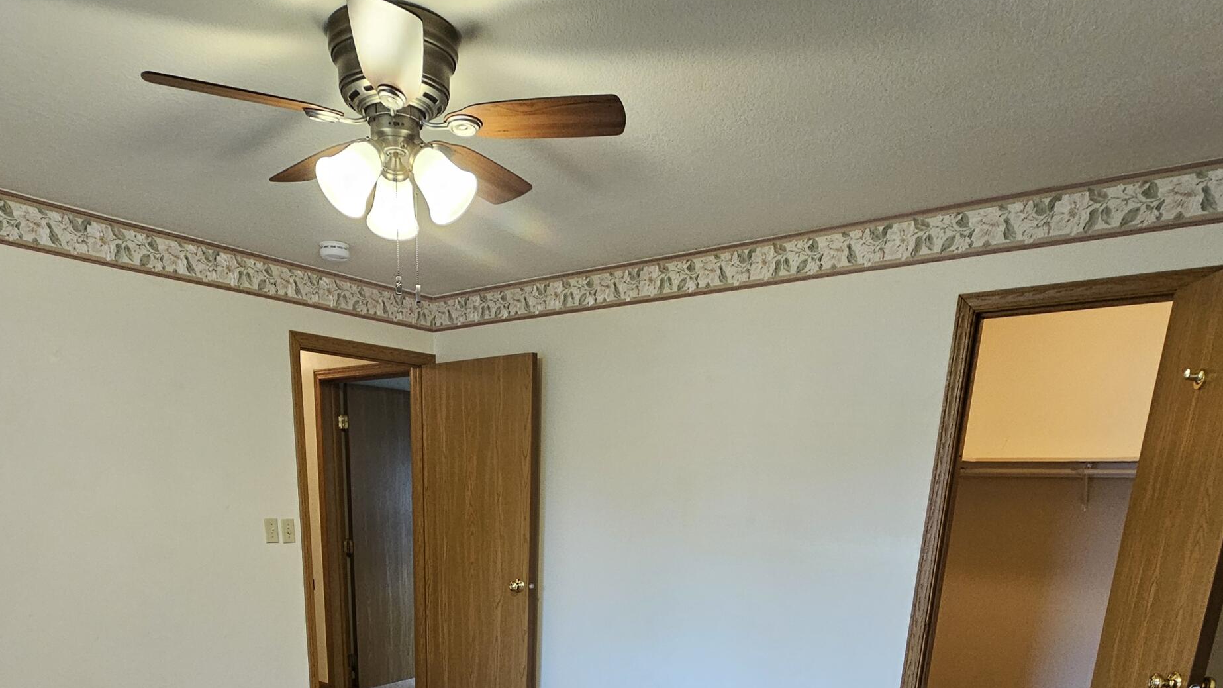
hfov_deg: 78.3
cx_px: 532
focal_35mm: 23
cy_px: 714
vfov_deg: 41.7
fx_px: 746
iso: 250
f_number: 2.2
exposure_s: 1/60
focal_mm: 2.2
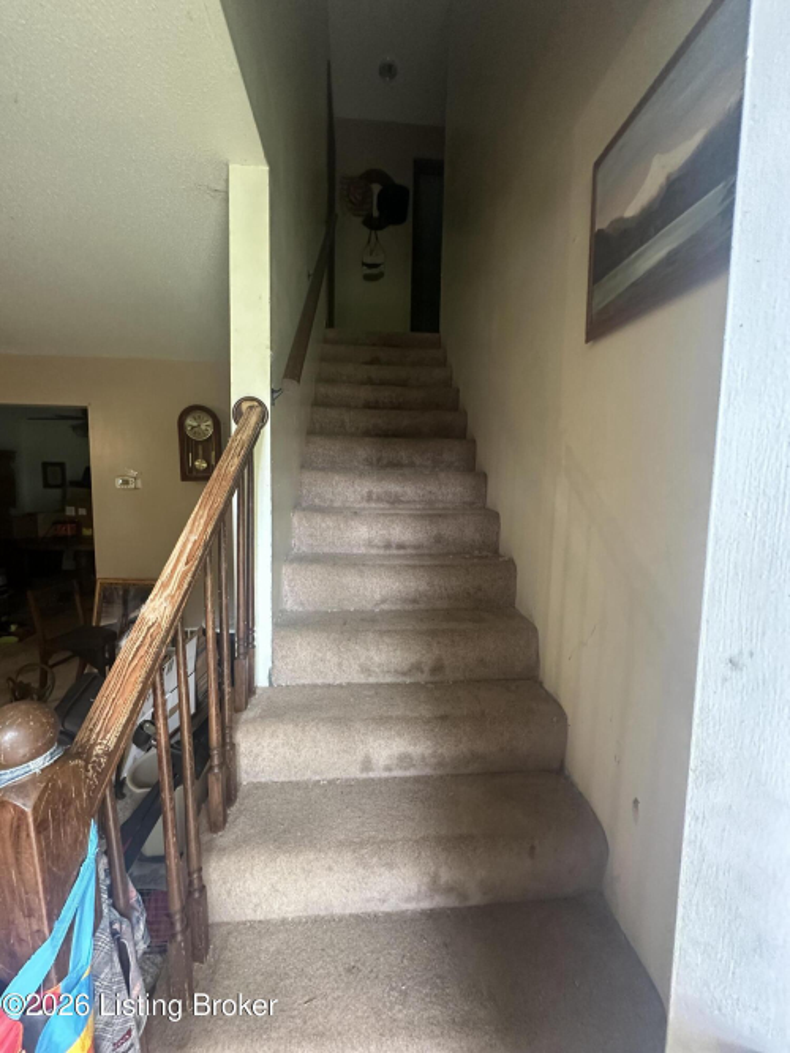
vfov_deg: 102.1
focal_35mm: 14
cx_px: 395
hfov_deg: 85.7
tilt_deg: -4.0
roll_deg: -2.5
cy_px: 526
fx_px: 426
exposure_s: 1/60
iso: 400
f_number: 2.2
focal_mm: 2.22
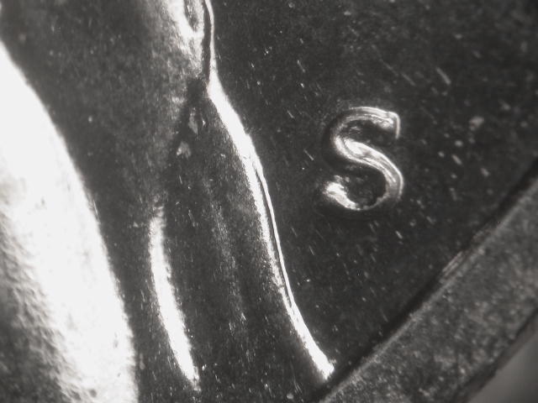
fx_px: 1865
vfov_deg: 12.3
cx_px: 269
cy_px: 202
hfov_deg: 16.4
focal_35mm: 120
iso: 100
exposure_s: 1/5.7
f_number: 4.3
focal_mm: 24.8
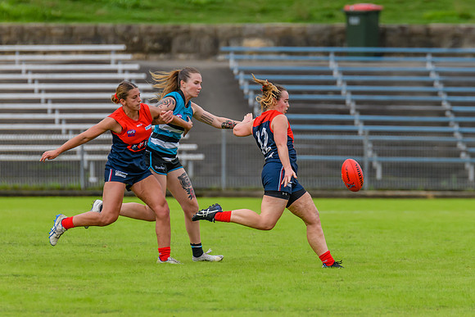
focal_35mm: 653
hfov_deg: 3.2
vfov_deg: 2.1
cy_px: 168
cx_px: 330
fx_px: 8621
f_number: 5.6
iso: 800
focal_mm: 420
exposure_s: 1/2000
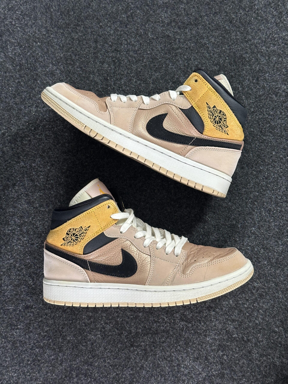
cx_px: 144
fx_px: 532
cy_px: 192
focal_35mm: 48
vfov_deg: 39.7
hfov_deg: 30.3
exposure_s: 1/50
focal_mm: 6.86
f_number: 1.78
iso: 250
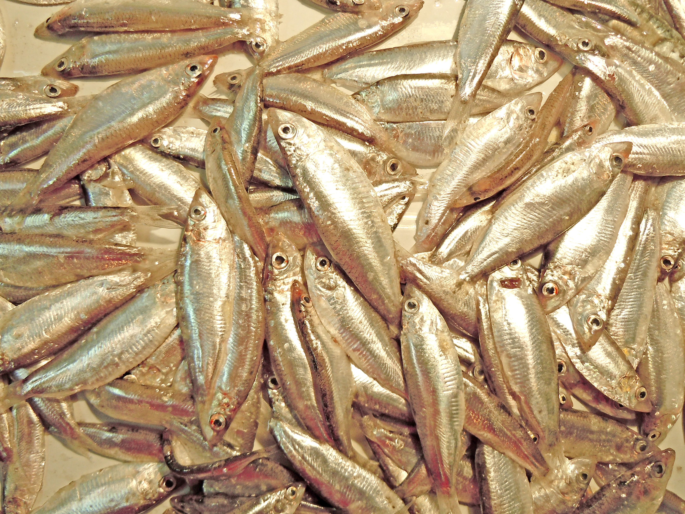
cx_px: 342
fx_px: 594
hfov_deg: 60.0
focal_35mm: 30
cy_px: 257
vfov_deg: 46.8
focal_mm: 5.4
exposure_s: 1/80
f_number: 3.5
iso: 100
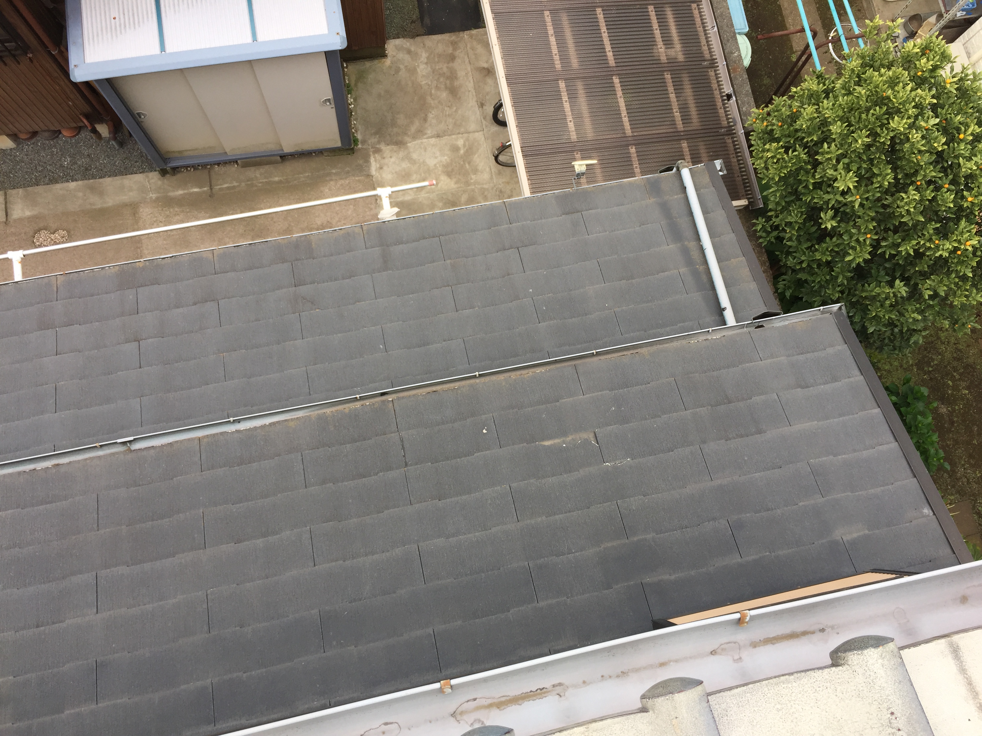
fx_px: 823
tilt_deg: -78.1
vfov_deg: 48.2
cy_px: 368
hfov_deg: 61.7
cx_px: 491
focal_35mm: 29
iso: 32
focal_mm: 4.15
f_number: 2.2
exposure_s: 1/395
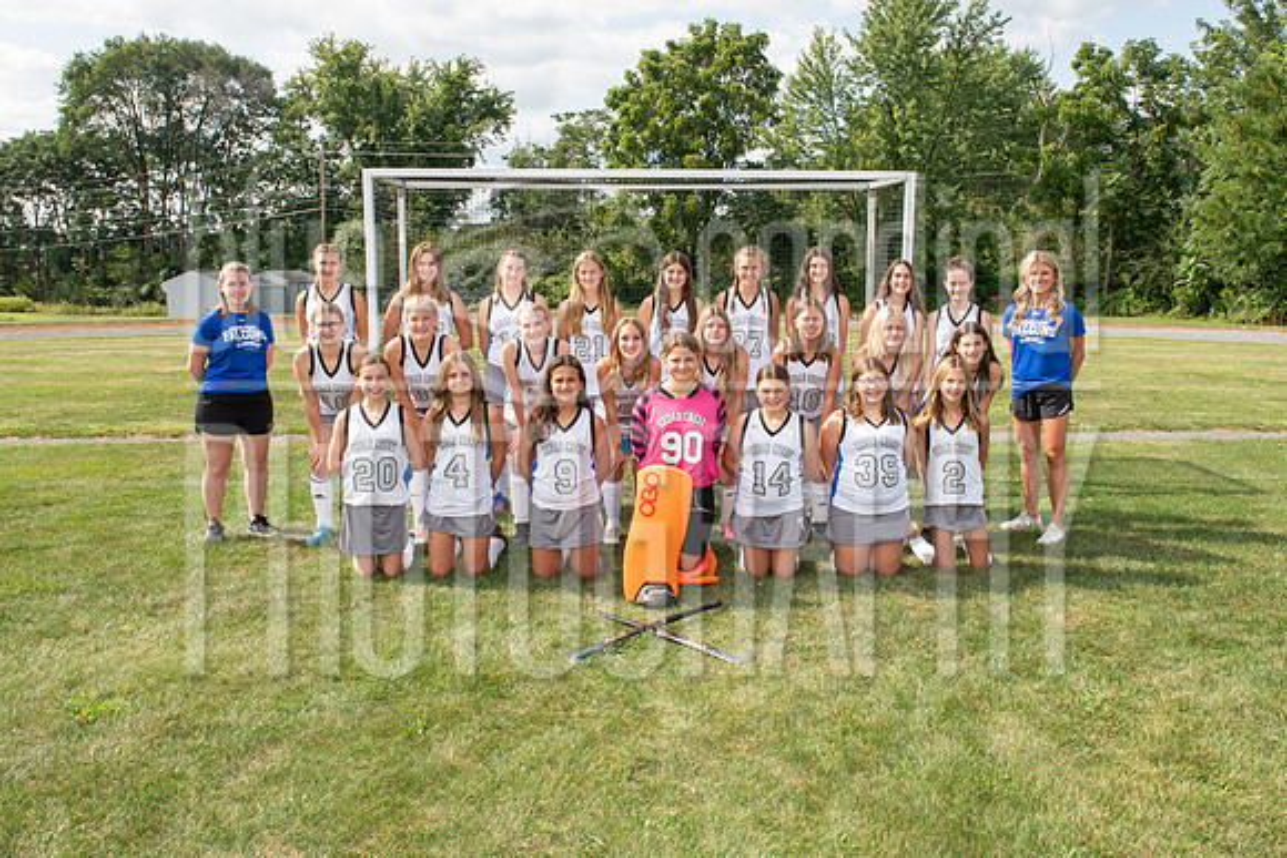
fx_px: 1096
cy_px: 389
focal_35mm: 31
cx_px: 685
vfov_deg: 42.8
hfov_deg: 60.8
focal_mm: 24
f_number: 10
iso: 400
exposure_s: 1/250
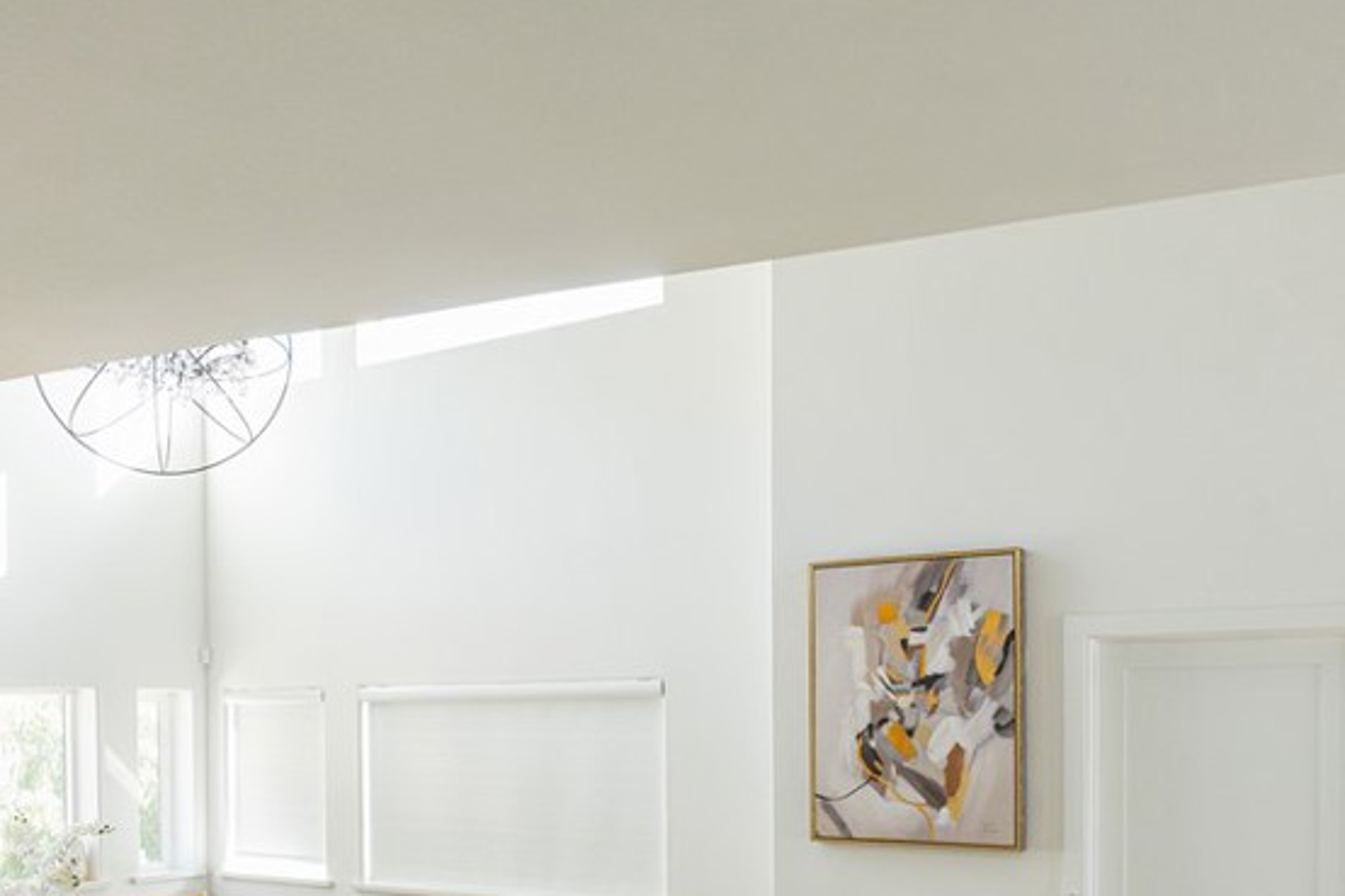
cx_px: 575
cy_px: 812
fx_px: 1382
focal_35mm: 37
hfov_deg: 51.7
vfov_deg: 33.9
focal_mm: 20
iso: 1250
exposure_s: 1/125
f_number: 5.6
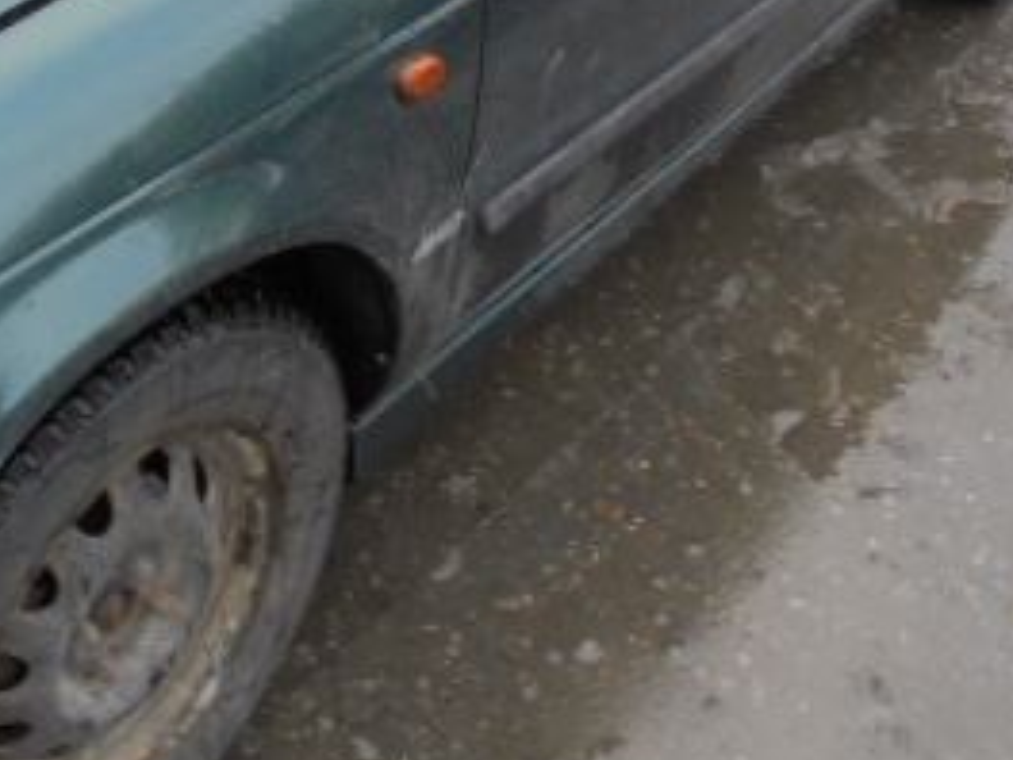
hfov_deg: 30.1
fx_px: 1844
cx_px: 230
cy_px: -111
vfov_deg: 21.8
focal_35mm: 63
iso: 100
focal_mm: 4.6
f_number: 3.5
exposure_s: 1/50
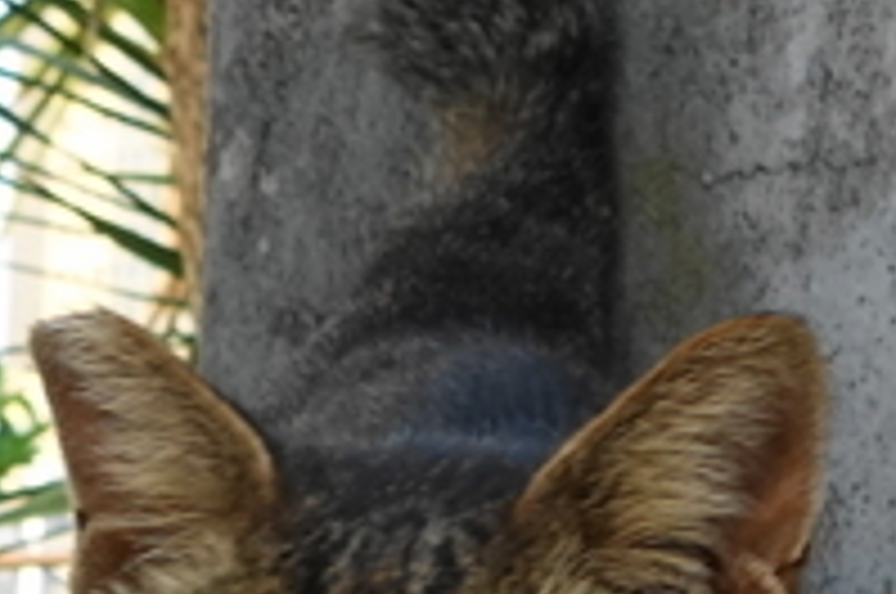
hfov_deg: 14.2
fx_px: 3603
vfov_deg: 8.8
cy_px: 1242
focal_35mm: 145
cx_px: 572
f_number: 4
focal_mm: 8.8
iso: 320
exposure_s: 1/200
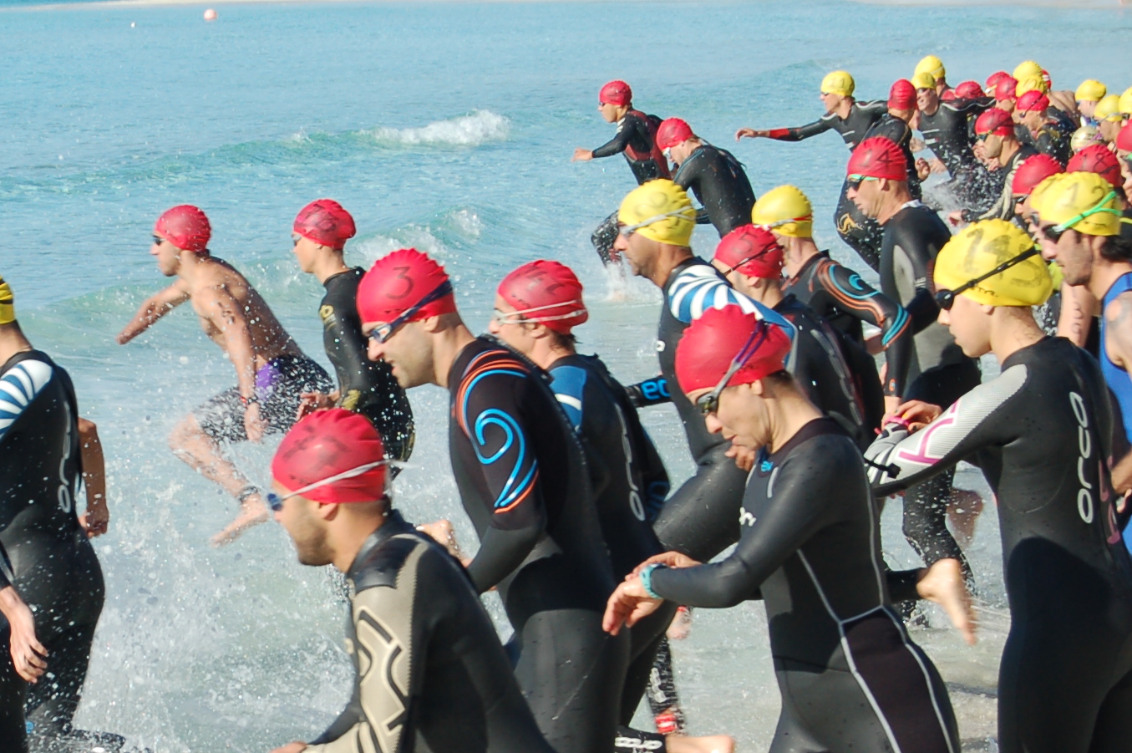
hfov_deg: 11.2
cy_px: 562
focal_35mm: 183
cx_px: 191
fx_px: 5753
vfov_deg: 7.5
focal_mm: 55
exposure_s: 1/320
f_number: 9
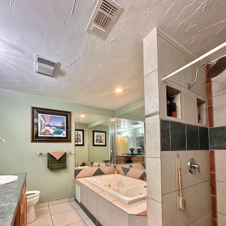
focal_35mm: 17
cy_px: 145
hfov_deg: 84.0
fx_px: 126
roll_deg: -1.3
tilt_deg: +3.7
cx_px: 111
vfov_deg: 81.9
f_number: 2.2
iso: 400
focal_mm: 2.22
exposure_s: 1/60
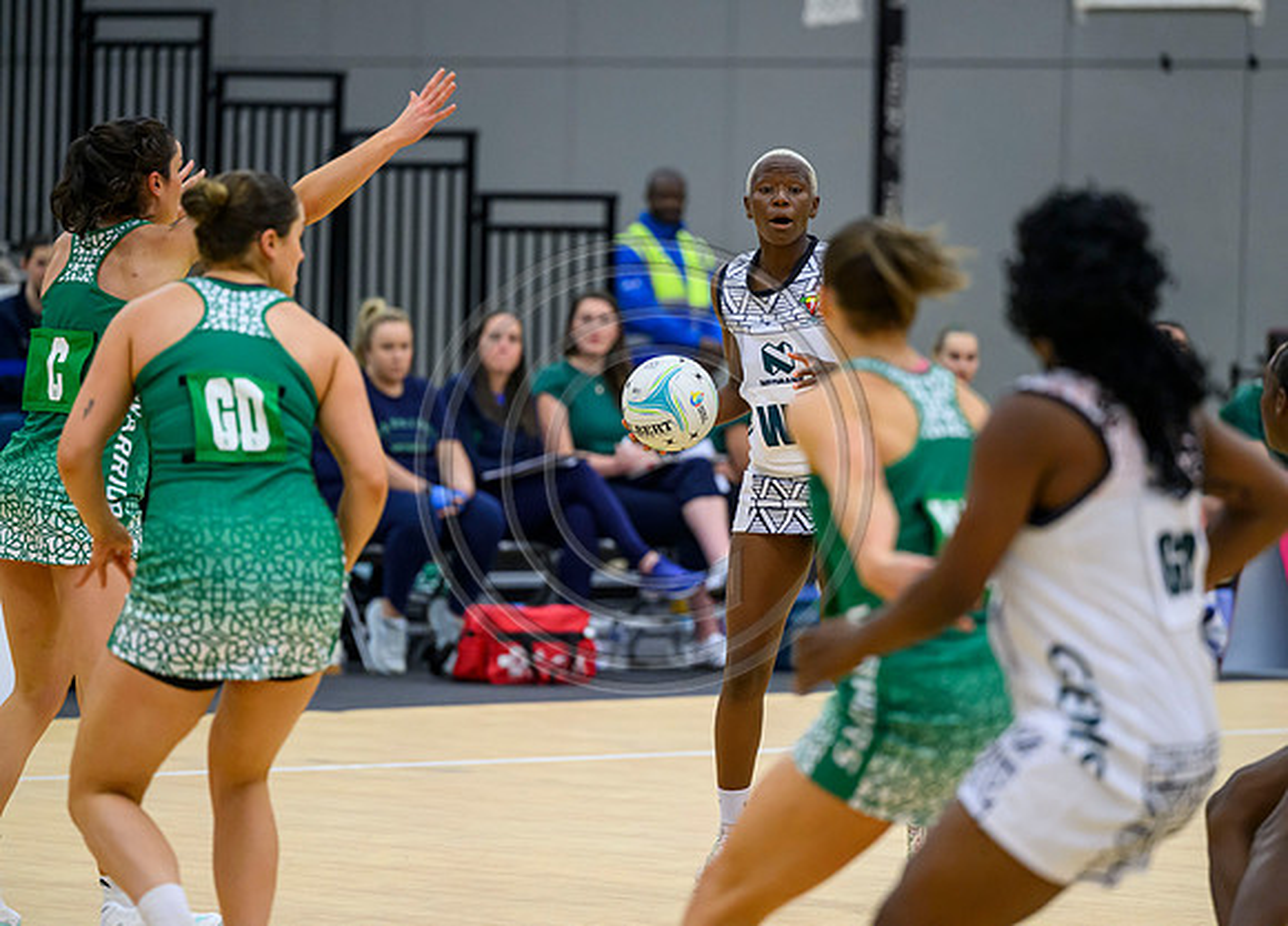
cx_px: 760
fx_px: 8445
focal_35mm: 230
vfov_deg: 6.3
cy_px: 419
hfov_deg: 8.7
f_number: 3.2
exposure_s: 1/1000
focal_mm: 200
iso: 4000
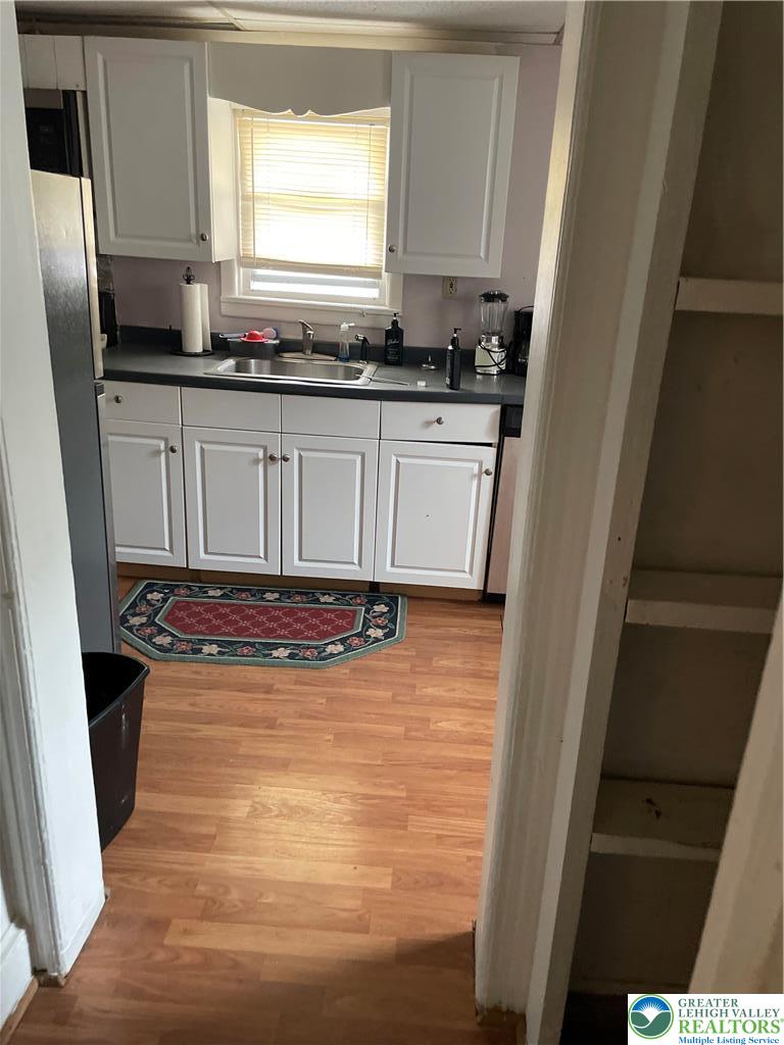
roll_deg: -0.3
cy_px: 522
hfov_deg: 53.1
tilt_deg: -19.3
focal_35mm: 26
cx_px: 392
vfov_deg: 67.3
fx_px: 785
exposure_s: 1/40
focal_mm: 4.2
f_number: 1.6
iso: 400
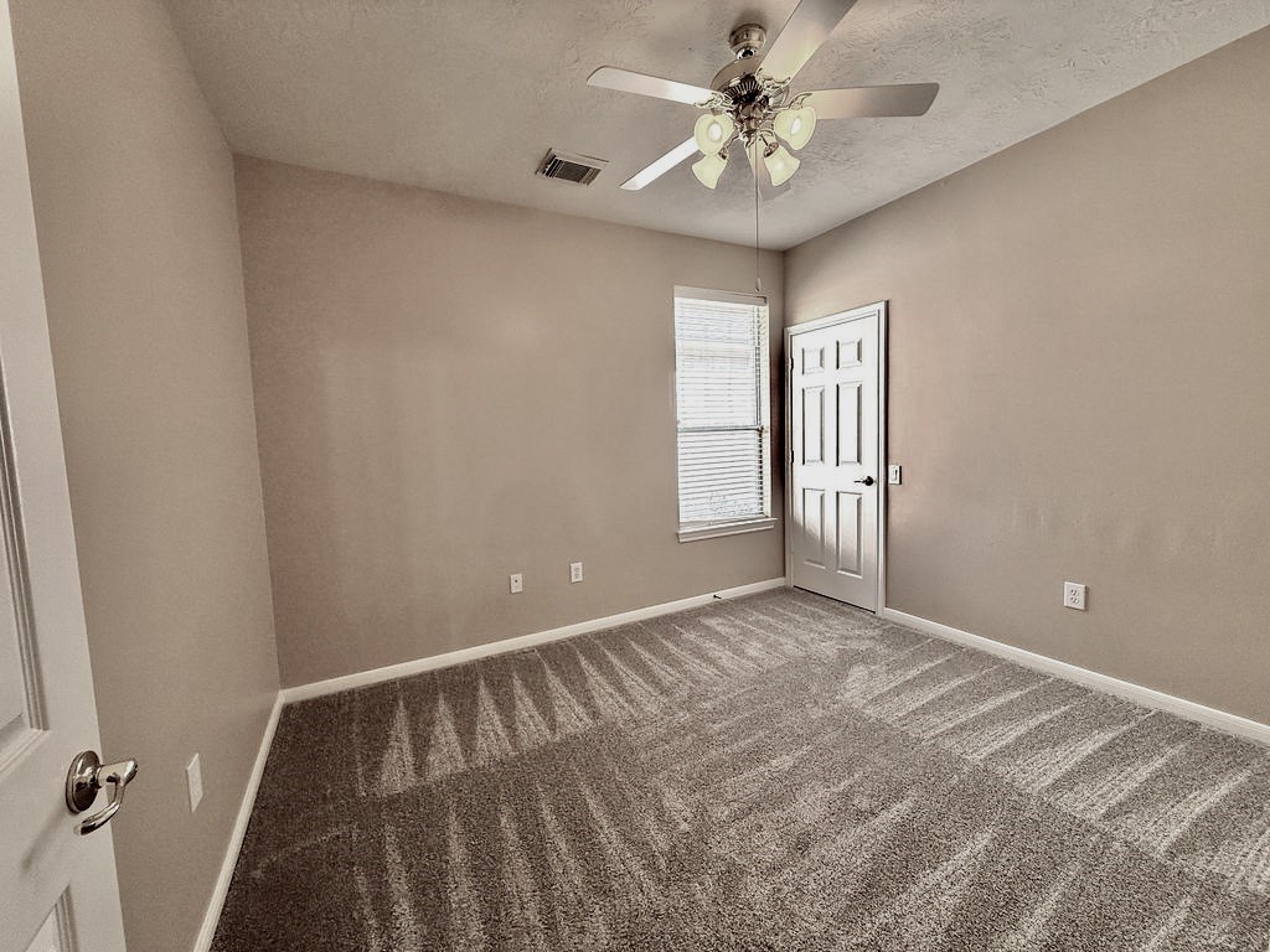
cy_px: 476
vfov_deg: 85.7
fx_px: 514
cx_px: 635
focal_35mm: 14
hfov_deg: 102.1
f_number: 2.2
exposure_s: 1/120
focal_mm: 2.22
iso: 160
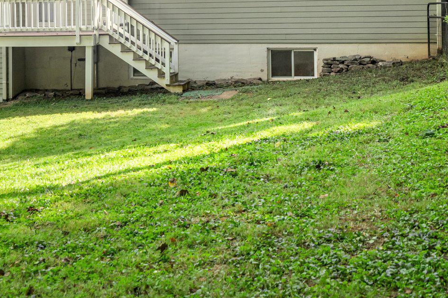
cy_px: -21
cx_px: 107
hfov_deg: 28.8
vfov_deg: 19.0
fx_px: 858
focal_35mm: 69
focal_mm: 32
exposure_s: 1/500
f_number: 8
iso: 800
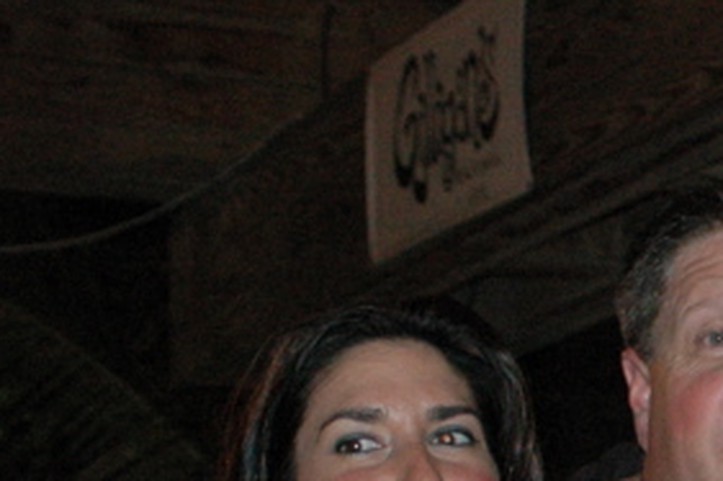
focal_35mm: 157
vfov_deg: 8.4
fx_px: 3151
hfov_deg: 12.0
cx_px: 1320
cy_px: 887
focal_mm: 28
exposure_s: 1/60
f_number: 4.5
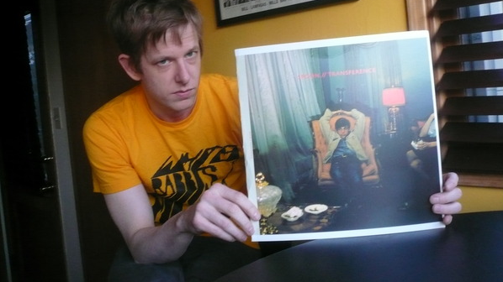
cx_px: 252
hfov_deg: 56.6
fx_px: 467
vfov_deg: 33.5
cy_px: 102
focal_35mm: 35
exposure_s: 1/30
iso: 320
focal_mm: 5.2
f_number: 2.9
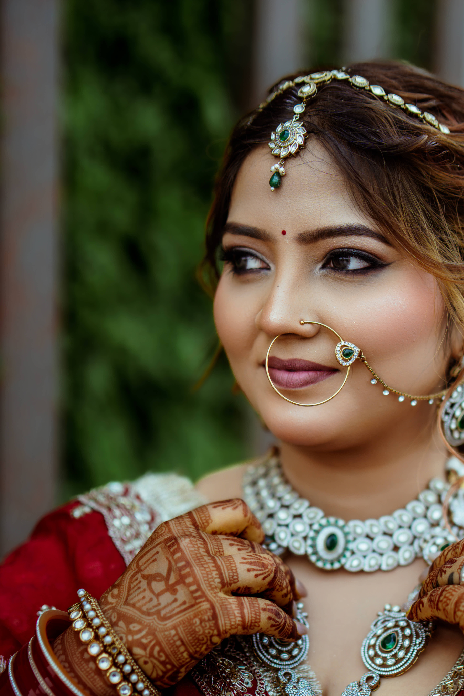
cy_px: 500
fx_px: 1527
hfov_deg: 17.2
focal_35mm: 79
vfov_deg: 25.4
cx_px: 334
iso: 80
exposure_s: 1/1250
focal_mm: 50
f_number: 1.4
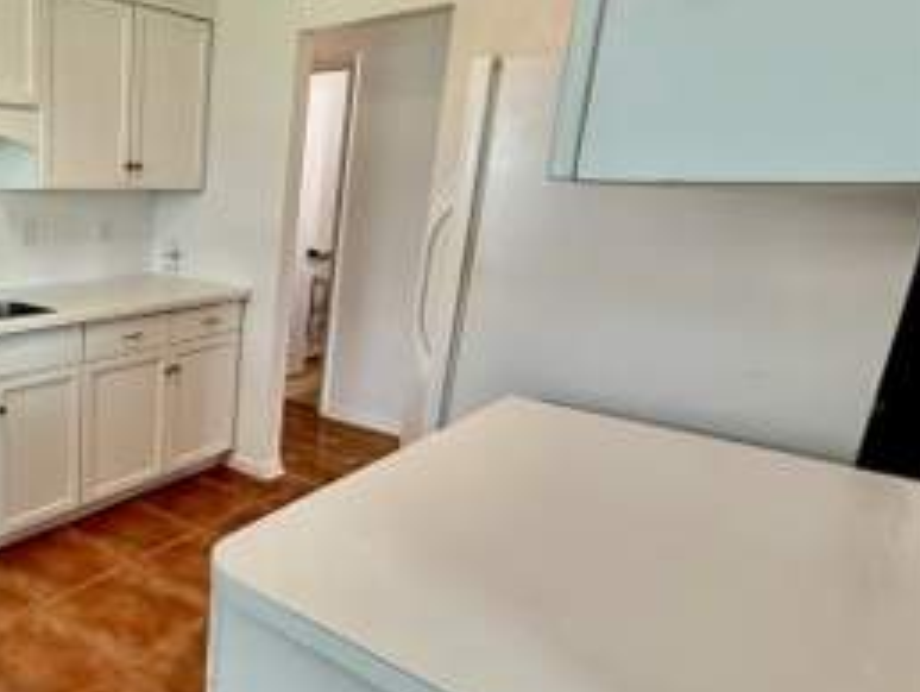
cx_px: 86
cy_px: 346
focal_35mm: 26
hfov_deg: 57.4
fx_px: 692
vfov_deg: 53.1
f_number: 2.2
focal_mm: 2.22
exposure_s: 1/120
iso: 160
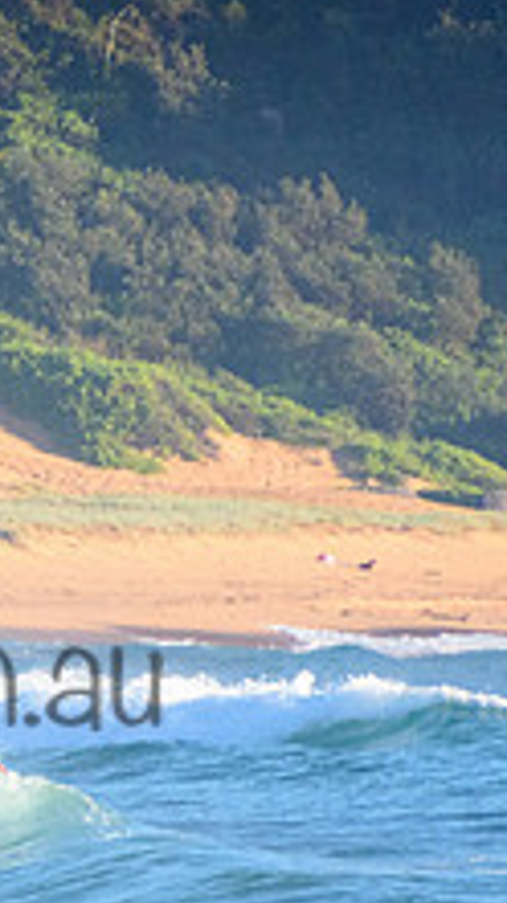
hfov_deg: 0.7
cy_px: 631
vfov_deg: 1.3
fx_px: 39486
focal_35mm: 1649
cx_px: -270
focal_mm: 400
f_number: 5.6
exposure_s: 1/2500
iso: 900
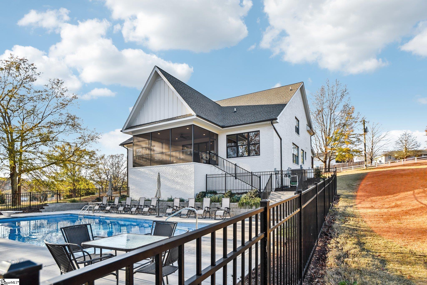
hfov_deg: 86.9
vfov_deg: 64.6
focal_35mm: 19
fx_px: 225
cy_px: 142
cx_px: 214
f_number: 8
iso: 100
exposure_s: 1/125
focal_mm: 19
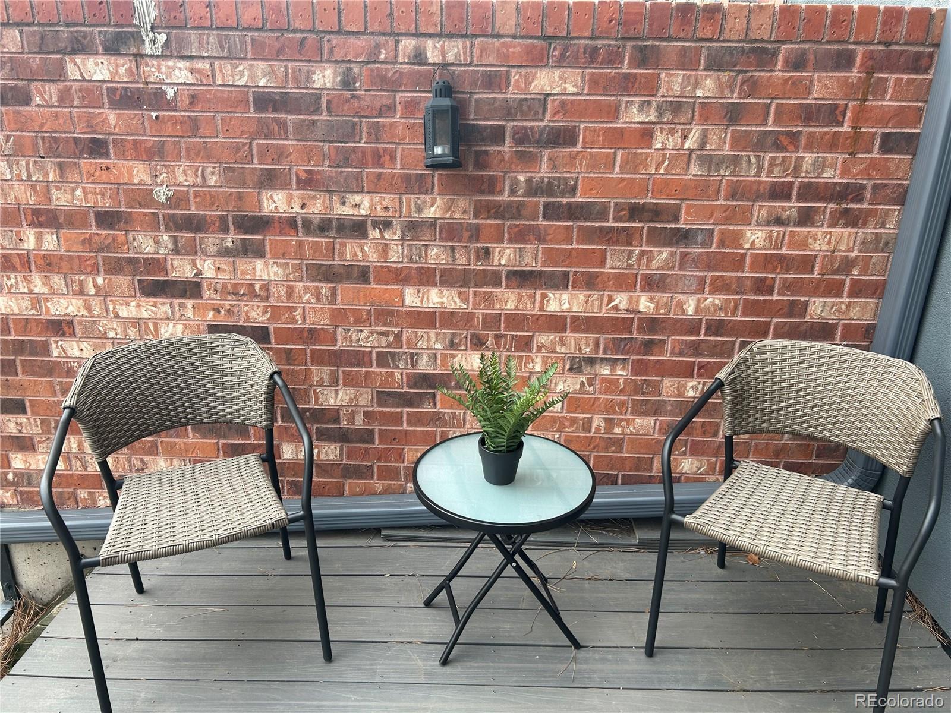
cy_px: 356
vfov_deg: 53.1
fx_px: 714
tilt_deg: -20.6
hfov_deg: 67.3
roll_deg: -0.4
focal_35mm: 26
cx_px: 476
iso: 32
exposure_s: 1/126
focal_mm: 5.7
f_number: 1.5
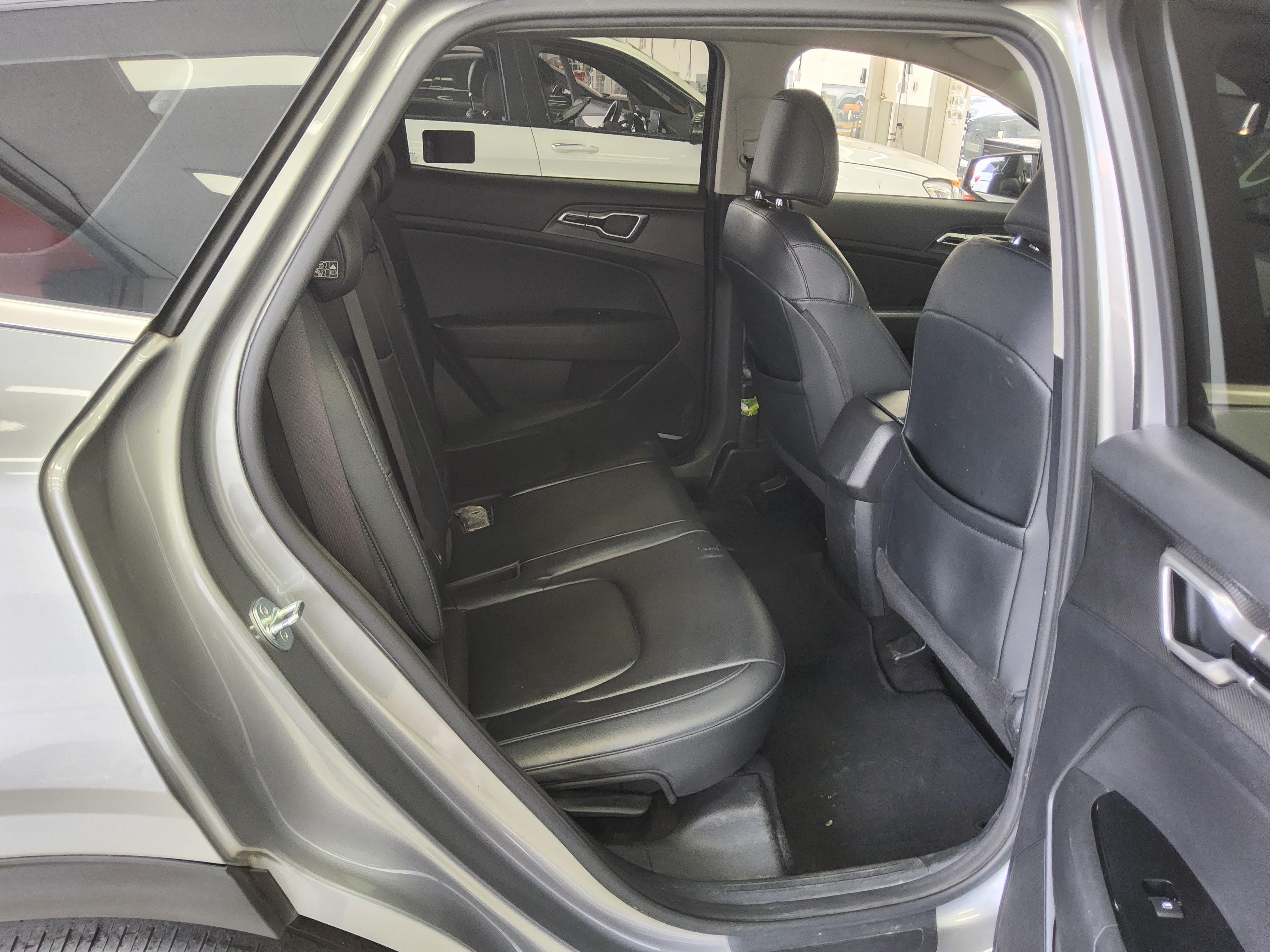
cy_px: 476
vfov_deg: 54.9
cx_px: 635
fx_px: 917
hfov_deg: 69.4
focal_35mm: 25
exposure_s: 1/120
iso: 400
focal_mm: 3.08
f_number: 2
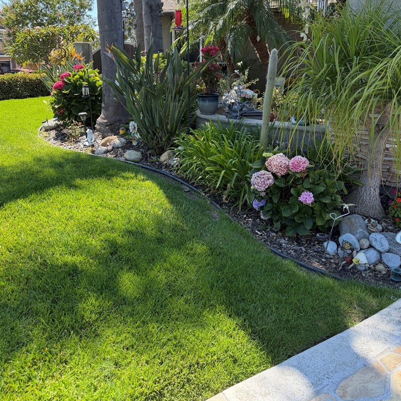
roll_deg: -1.5
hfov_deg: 55.6
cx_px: 203
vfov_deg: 54.7
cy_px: 141
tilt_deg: -11.9
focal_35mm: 29
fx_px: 380
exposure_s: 1/1271
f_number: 1.78
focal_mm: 6.76
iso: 100
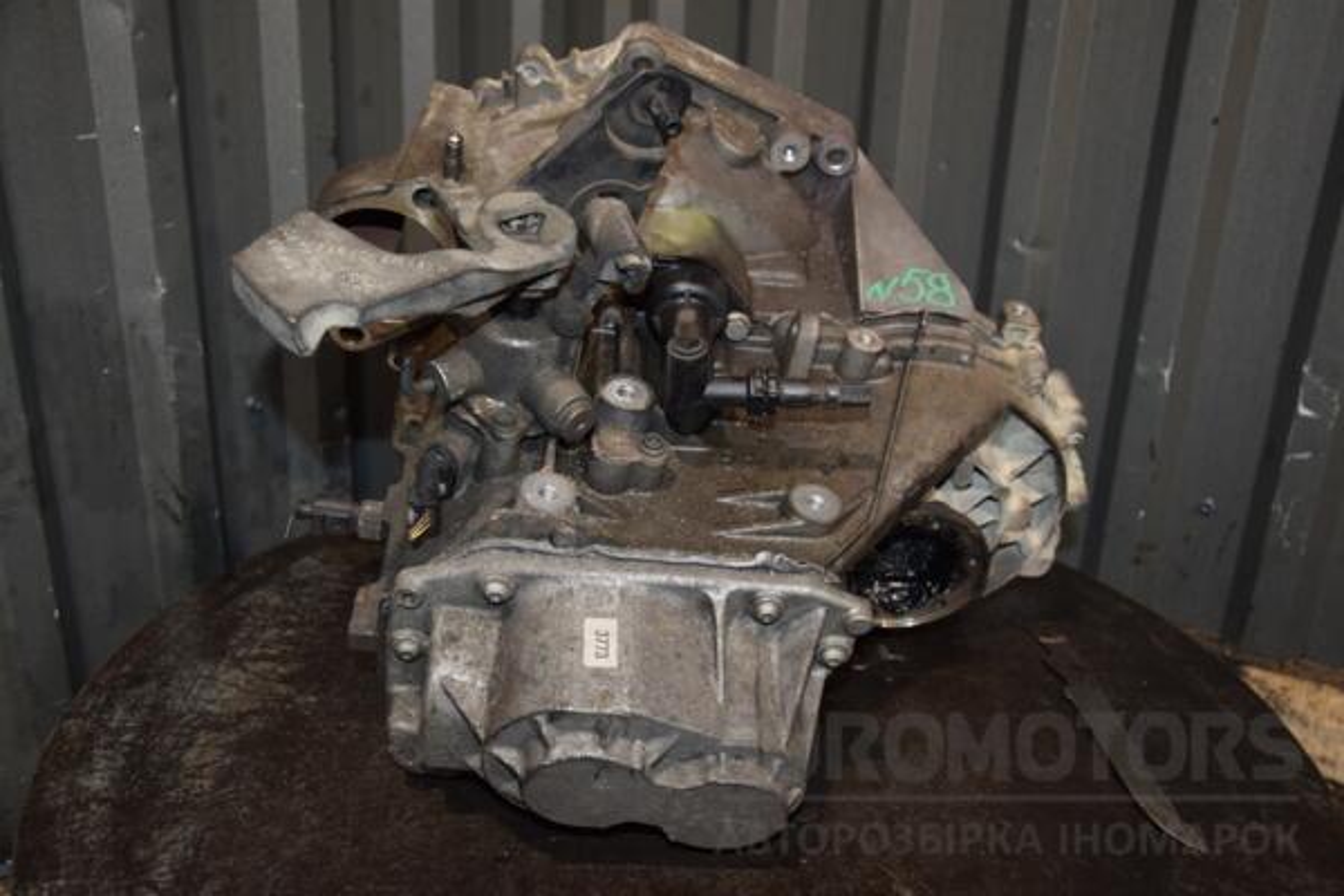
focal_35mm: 33
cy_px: 448
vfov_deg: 40.0
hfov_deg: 57.2
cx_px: 672
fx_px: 1232
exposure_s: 1/60
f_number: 5
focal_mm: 22
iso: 800
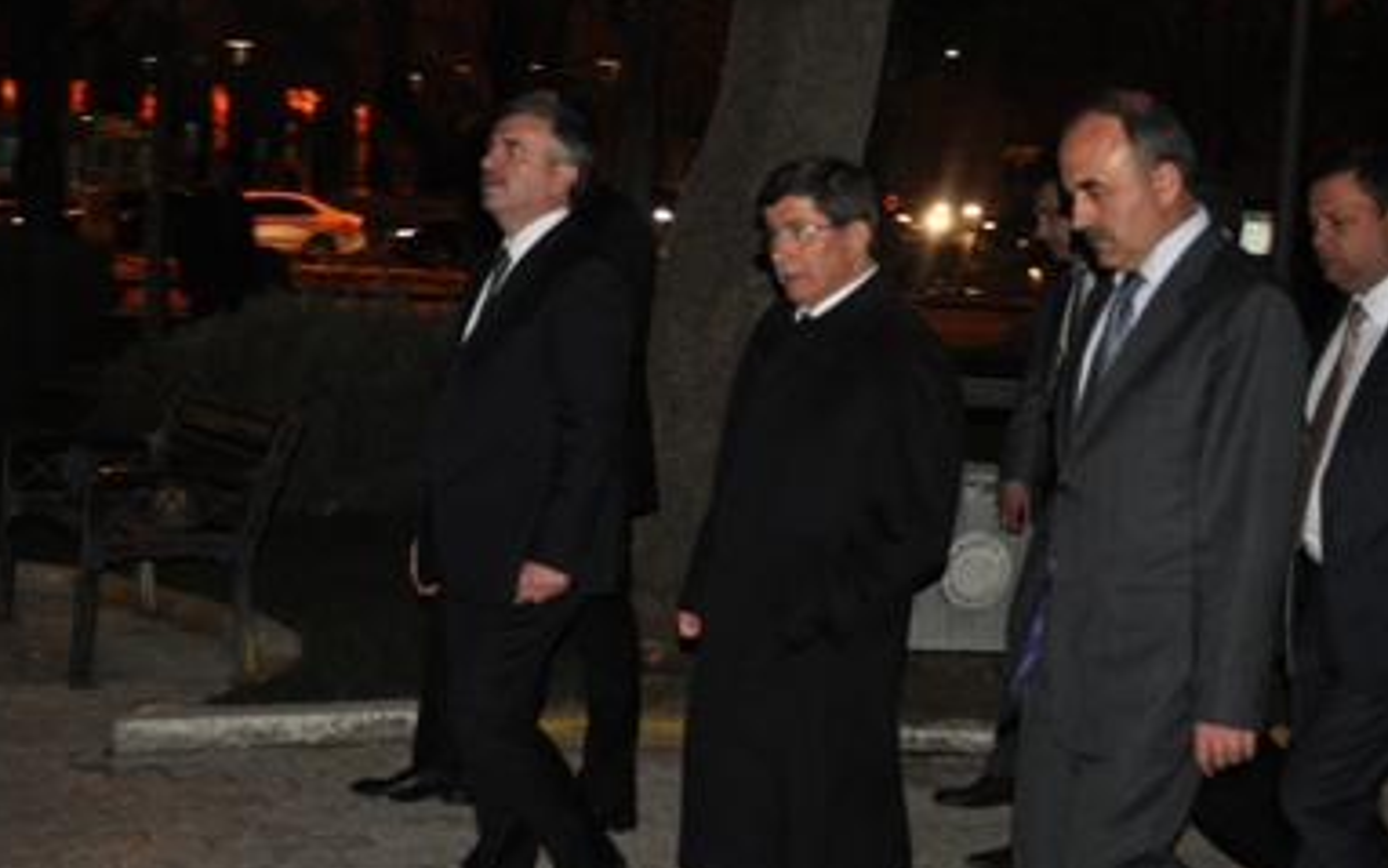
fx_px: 2573
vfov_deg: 19.2
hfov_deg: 30.2
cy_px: 389
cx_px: 709
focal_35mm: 68
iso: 800
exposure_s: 1/60
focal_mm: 38
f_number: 5
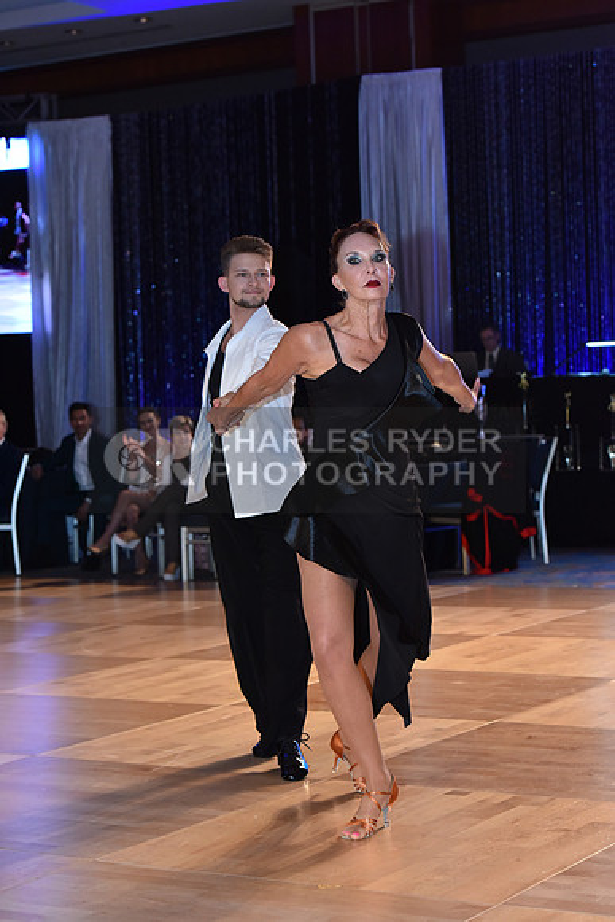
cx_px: 308
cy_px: 461
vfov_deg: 23.9
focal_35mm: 85
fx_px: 2177
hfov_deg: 16.1
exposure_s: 1/320
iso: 2000
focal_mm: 85
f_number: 4.5
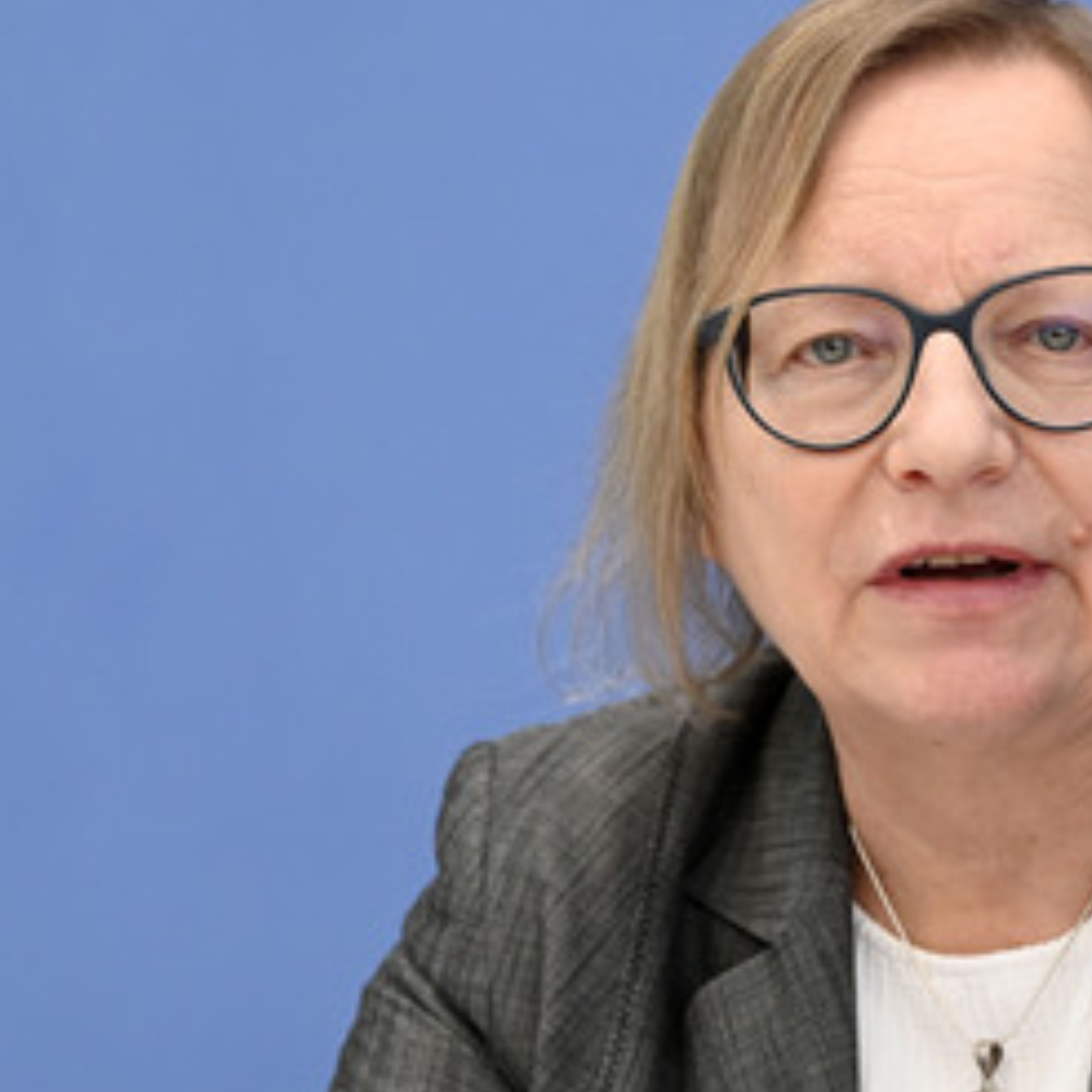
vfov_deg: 6.8
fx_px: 9172
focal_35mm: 257
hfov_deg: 6.8
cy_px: 559
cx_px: 979
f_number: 5.6
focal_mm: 165
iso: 3200
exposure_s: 1/500
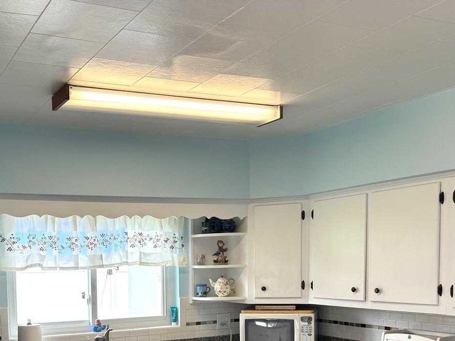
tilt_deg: -5.5
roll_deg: +0.9
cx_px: 120
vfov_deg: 32.0
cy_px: 304
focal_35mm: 43
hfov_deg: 42.6
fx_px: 565
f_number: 1.78
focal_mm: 6.76
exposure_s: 1/120
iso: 80
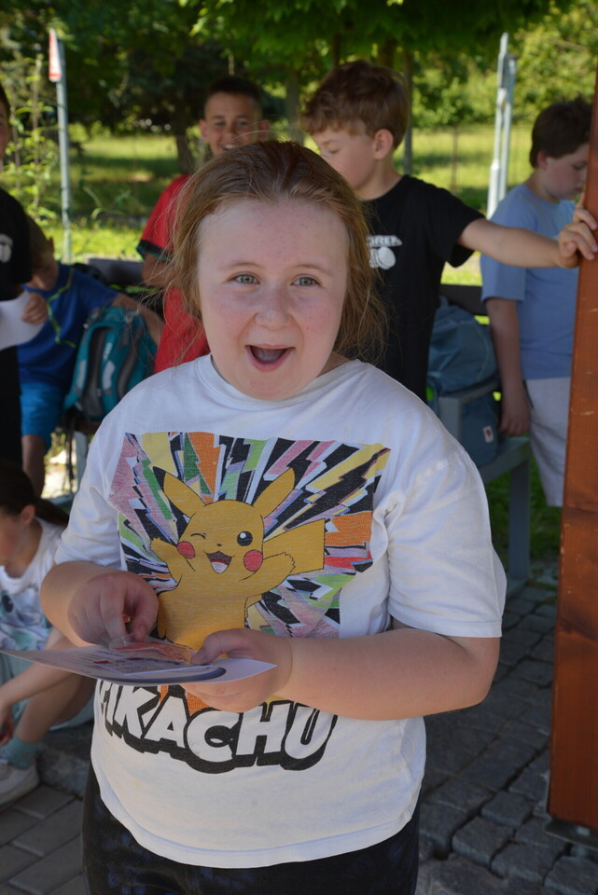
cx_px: 299
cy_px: 448
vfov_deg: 38.2
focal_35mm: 52
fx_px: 1294
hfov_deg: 26.0
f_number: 8
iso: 400
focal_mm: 52
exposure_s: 1/250
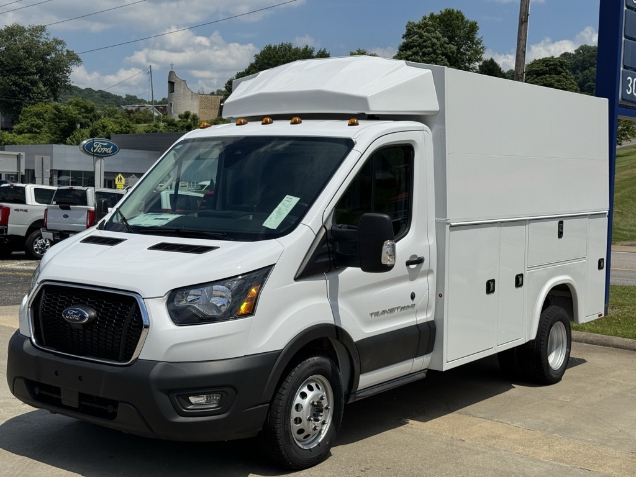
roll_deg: -1.3
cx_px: 318
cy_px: 238
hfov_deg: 39.7
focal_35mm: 48
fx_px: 882
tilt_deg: -2.7
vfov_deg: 30.3
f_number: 1.78
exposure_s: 1/12500
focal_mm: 6.76
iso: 80
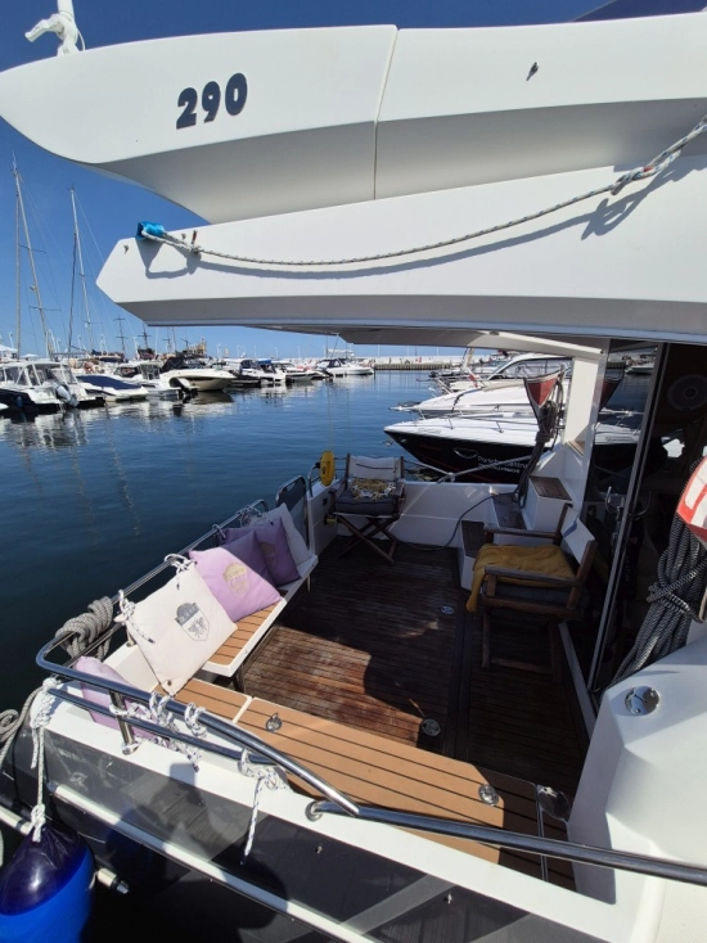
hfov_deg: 89.9
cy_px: 472
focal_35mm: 13
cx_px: 354
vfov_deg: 106.2
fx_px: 354
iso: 50
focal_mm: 2.2
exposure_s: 1/4208
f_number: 2.2
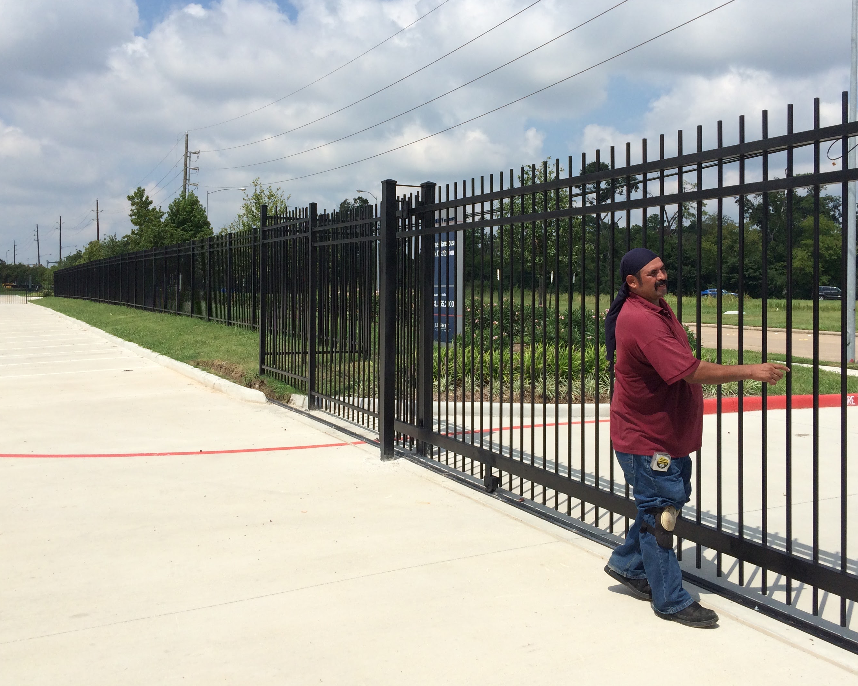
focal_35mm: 36
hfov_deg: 50.2
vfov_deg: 41.1
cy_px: 294
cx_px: 457
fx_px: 914
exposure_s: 1/4115
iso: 40
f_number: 2.2
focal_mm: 4.12
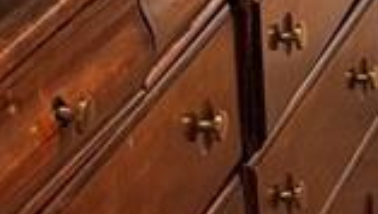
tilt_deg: -5.1
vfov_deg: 5.3
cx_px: 809
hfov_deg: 9.2
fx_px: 2169
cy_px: -469
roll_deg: +1.1
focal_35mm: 216
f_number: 1.6
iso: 200
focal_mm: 5.96
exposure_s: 1/60
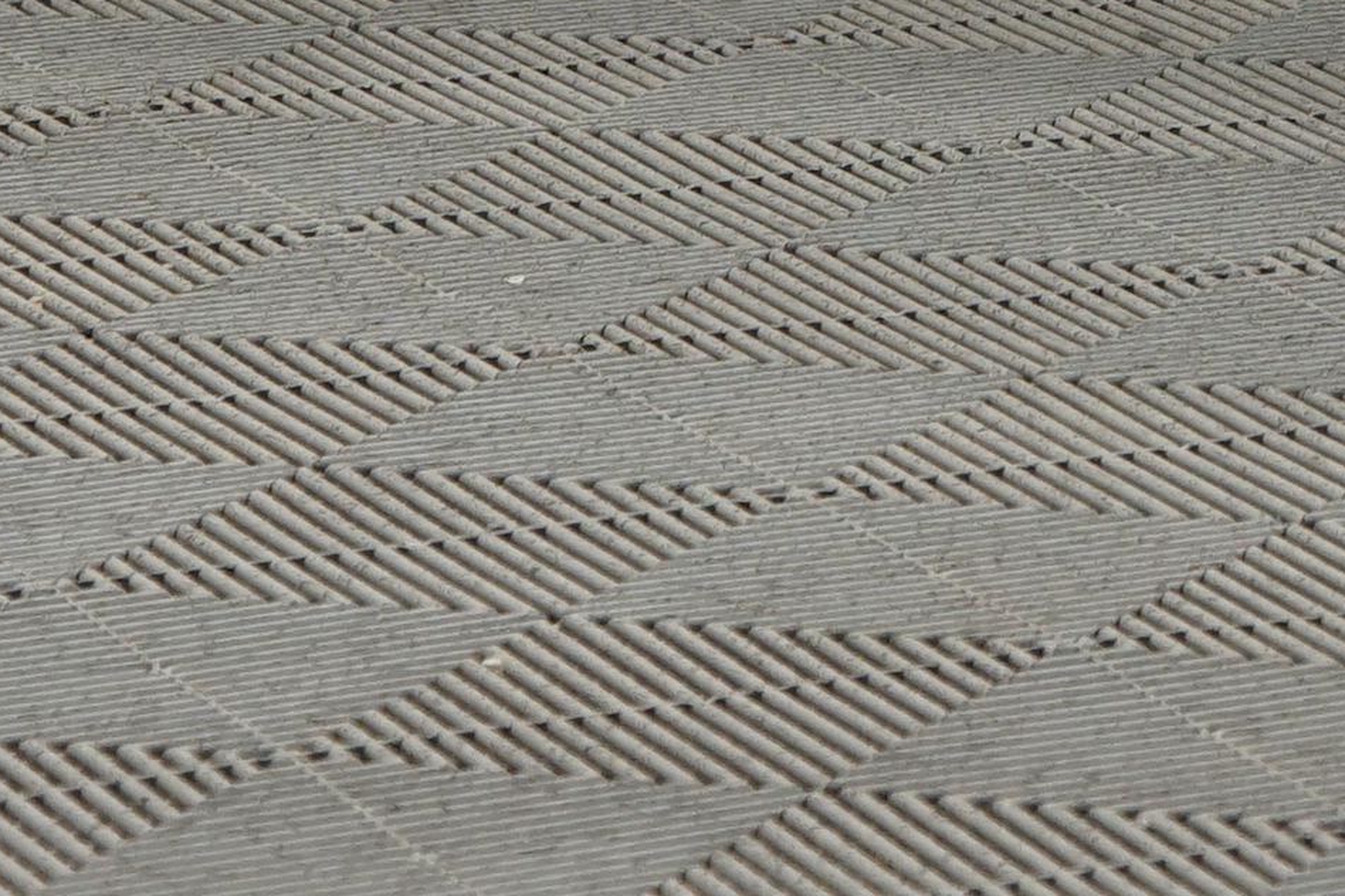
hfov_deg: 5.0
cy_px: -1735
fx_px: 15130
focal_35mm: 405
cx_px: 2246
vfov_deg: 3.3
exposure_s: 1/20
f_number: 5
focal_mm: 64
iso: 500
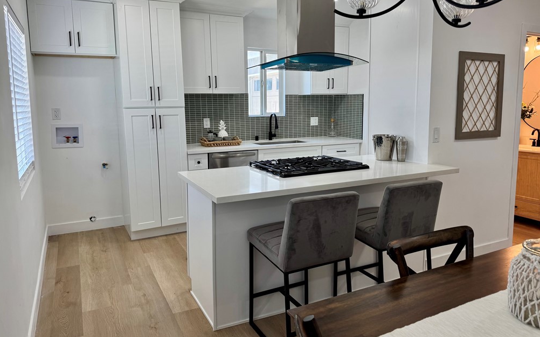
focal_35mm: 26
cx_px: 271
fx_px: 383
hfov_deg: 70.4
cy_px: 151
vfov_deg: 47.5
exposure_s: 1/121
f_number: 1.78
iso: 80
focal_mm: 6.76
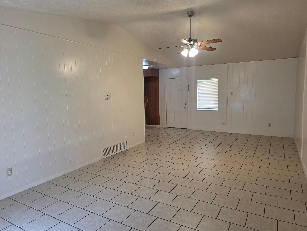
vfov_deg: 58.9
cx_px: 154
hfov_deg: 73.9
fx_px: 204
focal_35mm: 23
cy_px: 116
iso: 200
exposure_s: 1/120
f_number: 1.4
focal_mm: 6.5
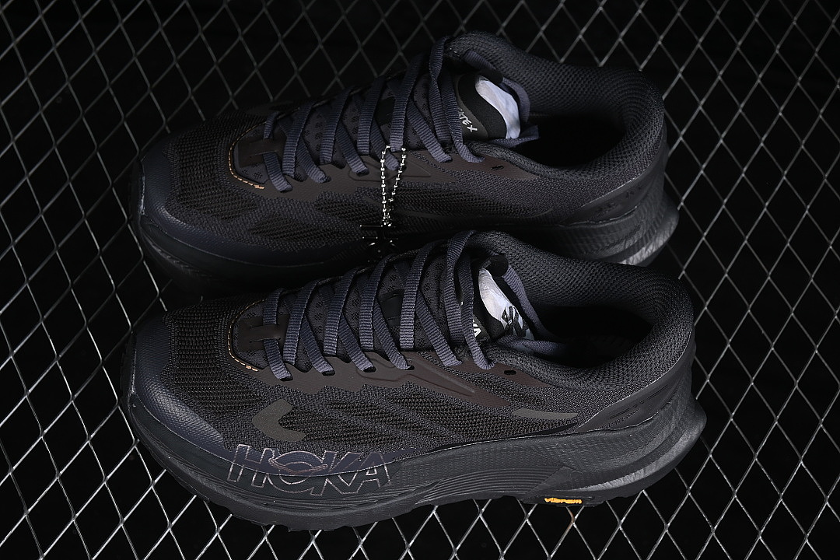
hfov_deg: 27.0
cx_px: 420
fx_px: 1750
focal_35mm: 75
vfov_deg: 18.2
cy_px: 280
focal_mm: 50
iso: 160
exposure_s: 1/60
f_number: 6.3
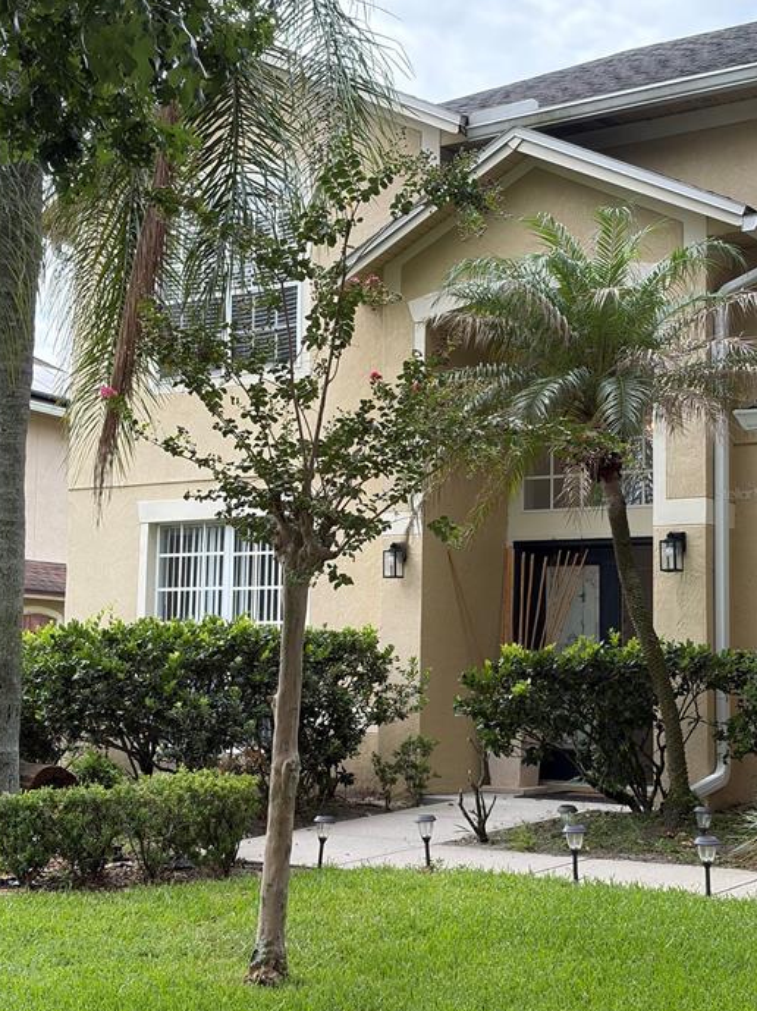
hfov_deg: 25.2
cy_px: 493
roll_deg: -1.2
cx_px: 359
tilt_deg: +7.3
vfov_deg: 33.2
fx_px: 1693
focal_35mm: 58
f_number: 1.6
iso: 50
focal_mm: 5.96
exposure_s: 1/873
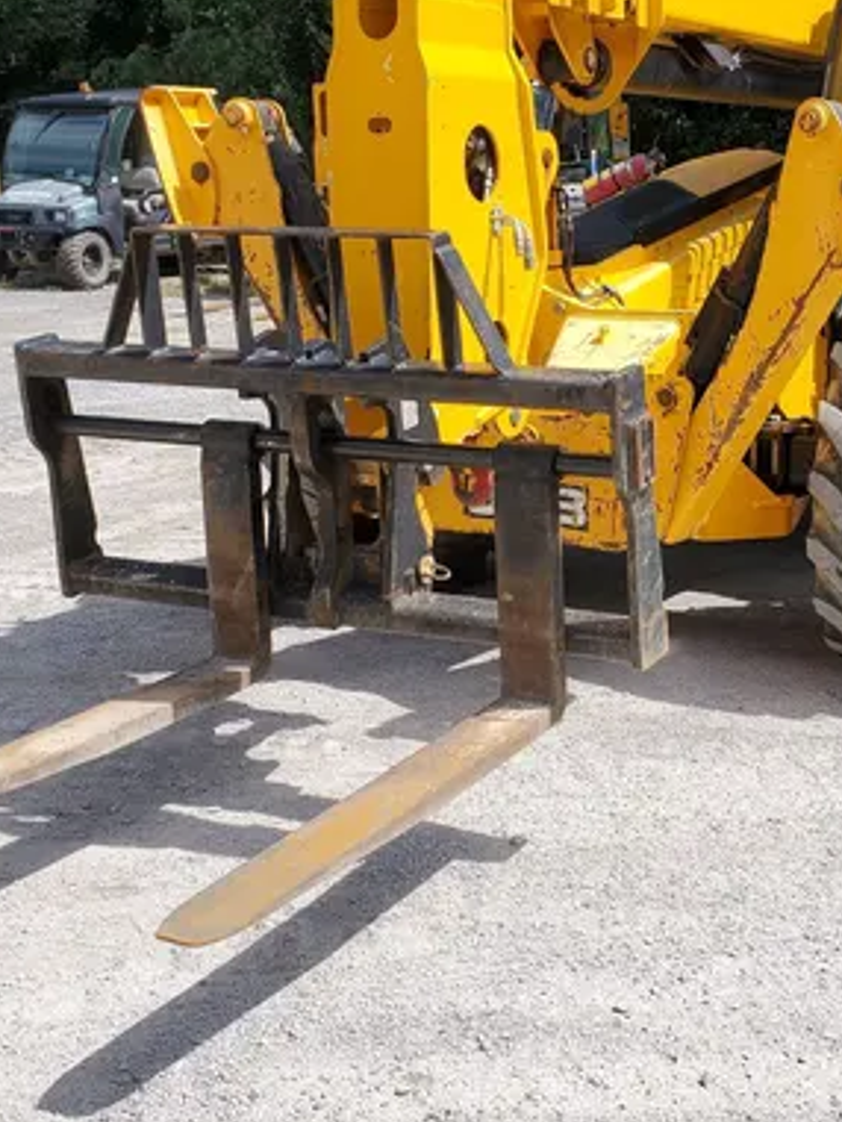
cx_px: 659
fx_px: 1621
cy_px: 387
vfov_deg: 37.8
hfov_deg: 28.6
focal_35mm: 50
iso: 50
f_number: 2.4
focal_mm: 4.3
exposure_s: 1/1604
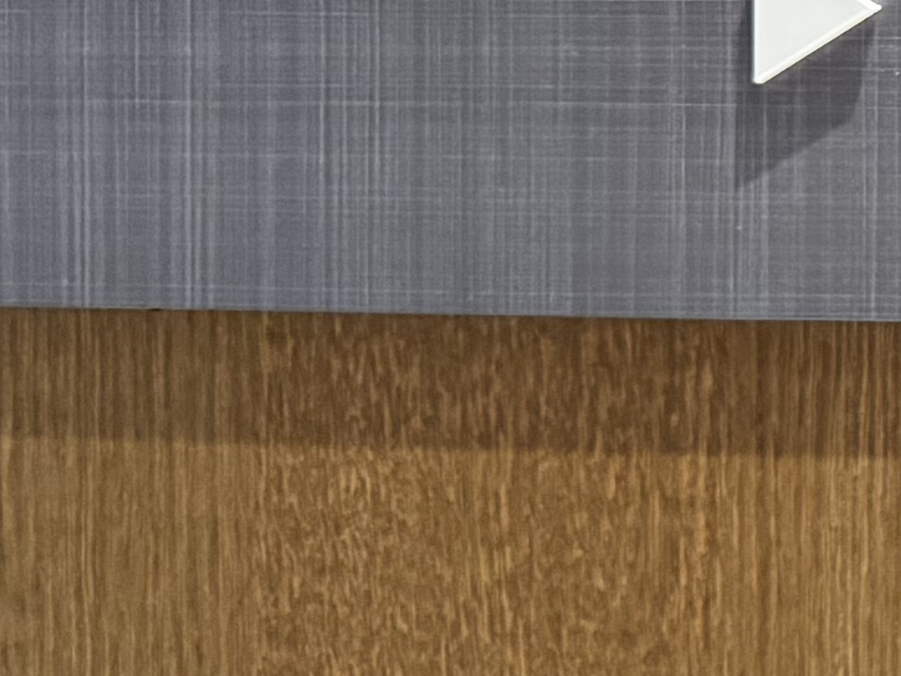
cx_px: 1960
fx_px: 3254
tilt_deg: -1.0
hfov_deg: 13.0
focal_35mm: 125
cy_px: -39
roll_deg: -0.6
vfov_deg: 11.7
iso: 500
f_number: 1.78
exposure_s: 1/50
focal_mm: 6.76
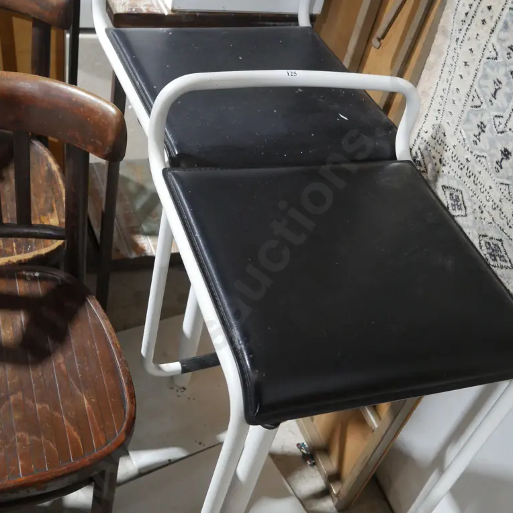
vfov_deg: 37.5
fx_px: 754
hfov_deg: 37.6
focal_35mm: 45
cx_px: 256
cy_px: 278
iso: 2000
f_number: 4.1
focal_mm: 19
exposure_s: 1/60
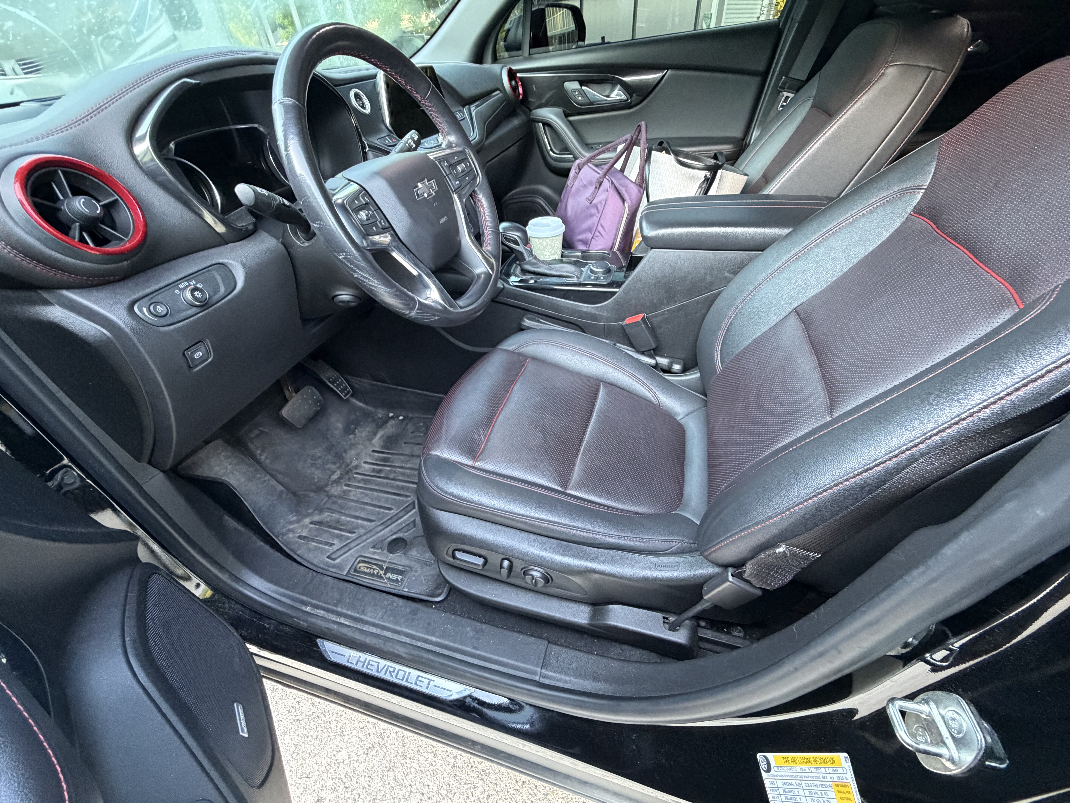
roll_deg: +4.5
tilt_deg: -39.2
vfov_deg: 85.7
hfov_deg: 102.1
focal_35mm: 14
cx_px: 535
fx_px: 433
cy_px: 402
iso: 500
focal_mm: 2.22
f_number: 2.2
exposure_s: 1/60
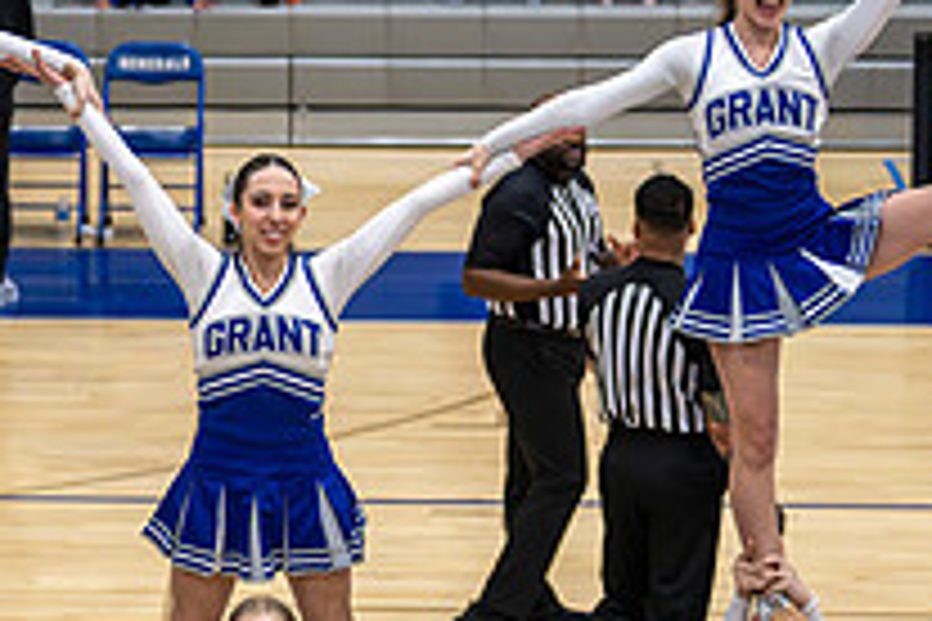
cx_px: -24
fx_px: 5850
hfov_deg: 9.0
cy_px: 536
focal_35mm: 226
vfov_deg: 6.1
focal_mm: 70
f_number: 2.8
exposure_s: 1/1000
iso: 4500
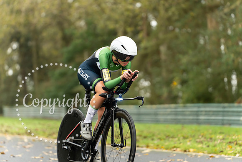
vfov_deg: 7.6
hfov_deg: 11.4
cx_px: 121
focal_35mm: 180
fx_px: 1210
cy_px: 81
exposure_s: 1/1000
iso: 1600
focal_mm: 180
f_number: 3.5
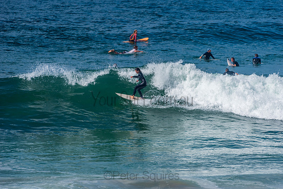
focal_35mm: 500
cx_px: 142
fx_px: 3931
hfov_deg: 4.1
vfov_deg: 2.8
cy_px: 94
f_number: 5.6
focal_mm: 500
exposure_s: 1/2000
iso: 110
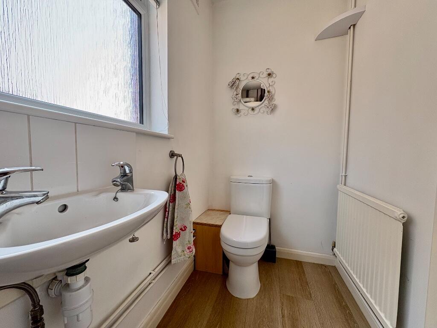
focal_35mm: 14
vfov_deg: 85.7
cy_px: 164
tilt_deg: -2.2
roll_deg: -0.3
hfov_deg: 102.1
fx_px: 177
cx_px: 218
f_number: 2.2
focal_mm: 2.22
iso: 64
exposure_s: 1/99
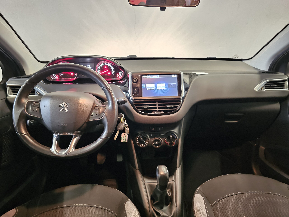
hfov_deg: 73.9
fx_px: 192
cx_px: 144
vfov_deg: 58.9
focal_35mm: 23
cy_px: 108
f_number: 1.7
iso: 1600
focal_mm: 6.3
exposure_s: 1/16.7
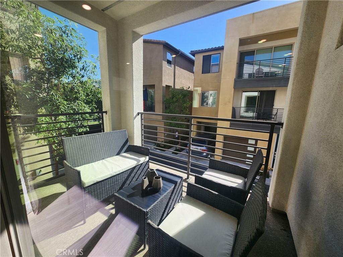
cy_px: 128
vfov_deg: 89.9
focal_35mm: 13
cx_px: 172
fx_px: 129
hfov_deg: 106.2
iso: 50
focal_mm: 2.2
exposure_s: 1/465
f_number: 2.2
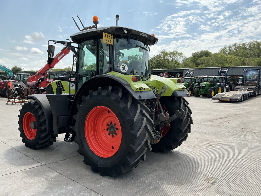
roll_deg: -1.7
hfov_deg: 63.4
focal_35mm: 28
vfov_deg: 49.7
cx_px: 130
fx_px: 211
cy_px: 98
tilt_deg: -1.1
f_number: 1.8
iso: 25
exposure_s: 1/1626
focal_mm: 3
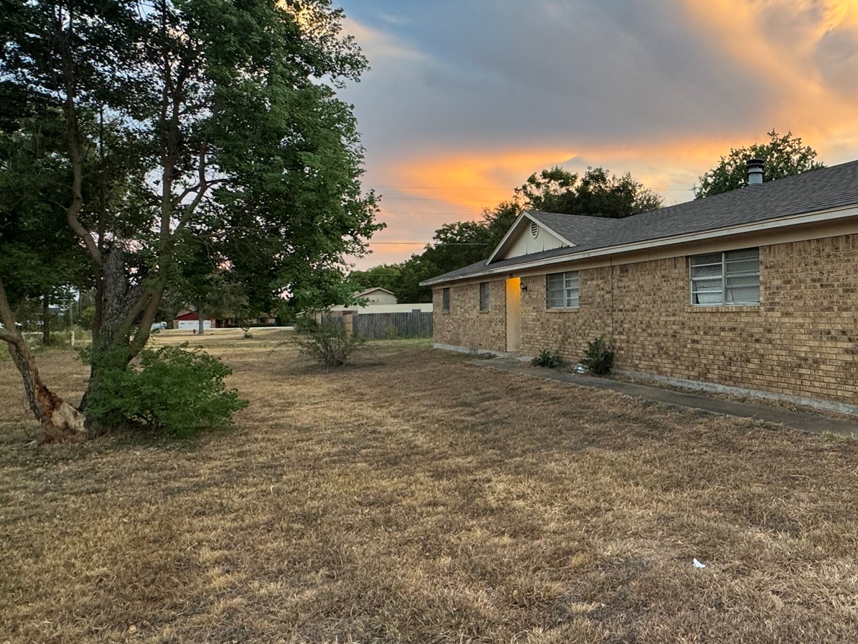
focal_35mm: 24
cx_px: 684
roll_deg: -0.3
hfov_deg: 65.3
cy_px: 298
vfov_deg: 56.7
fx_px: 595
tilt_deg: +0.7
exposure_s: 1/99
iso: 100
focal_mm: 2.22
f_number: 2.2
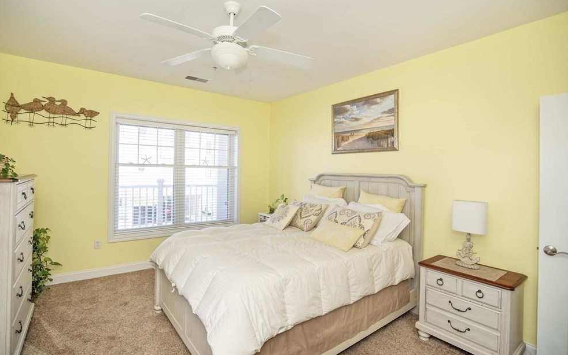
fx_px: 263
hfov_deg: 94.3
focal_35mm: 17
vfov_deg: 68.0
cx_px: 276
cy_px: 167
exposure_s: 1/20
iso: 100
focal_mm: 16
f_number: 4
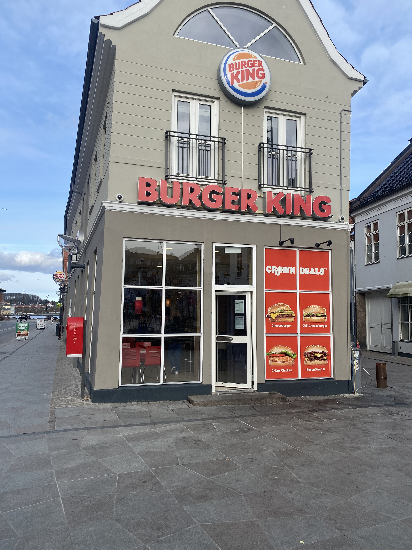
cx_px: 206
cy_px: 275
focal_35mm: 26
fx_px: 413
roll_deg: -1.3
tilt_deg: +5.8
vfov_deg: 67.3
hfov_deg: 53.1
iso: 32
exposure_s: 1/1147
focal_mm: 4.25
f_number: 1.8
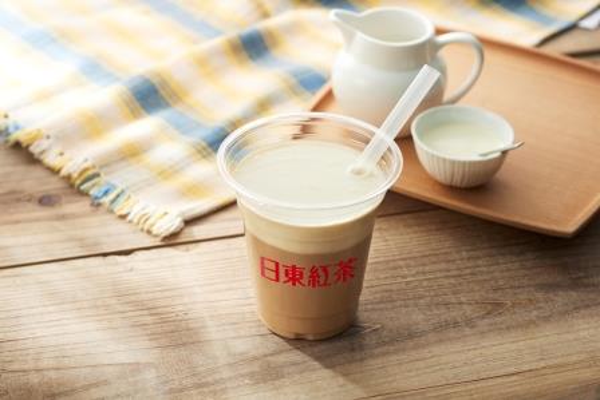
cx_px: 300
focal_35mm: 85
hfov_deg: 23.9
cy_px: 200
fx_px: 1417
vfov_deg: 16.1
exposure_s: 1/160
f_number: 7.6
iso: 100
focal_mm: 85
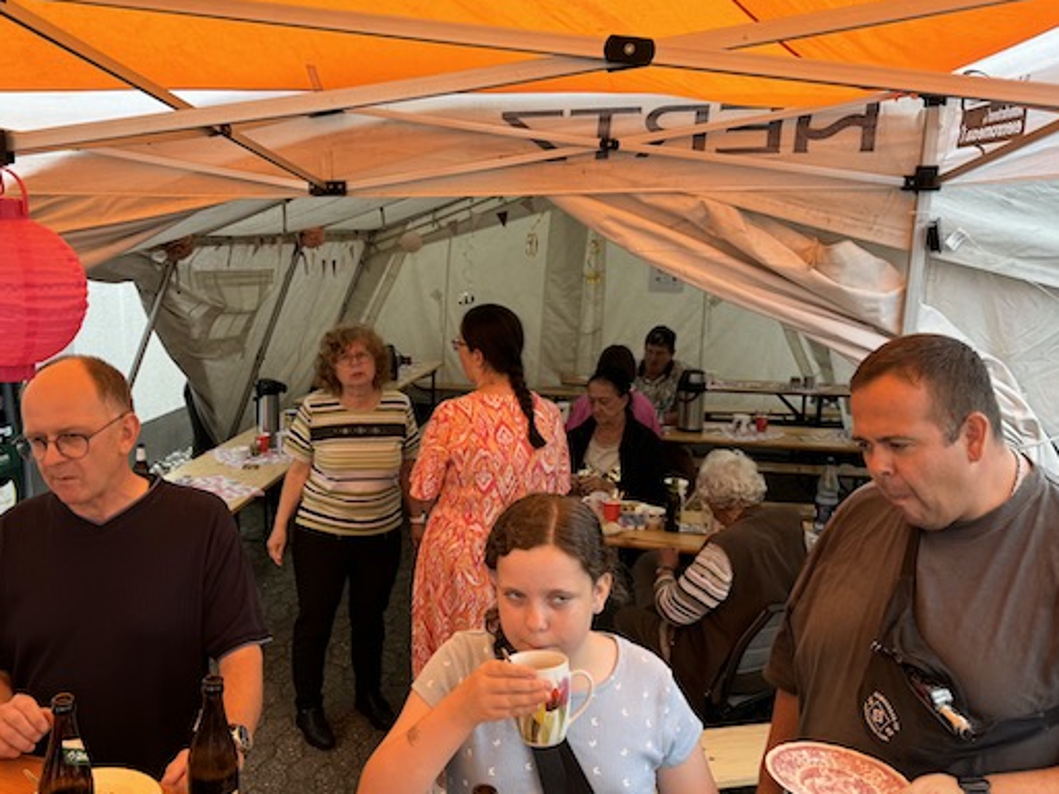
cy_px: 399
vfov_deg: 46.8
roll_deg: +0.0
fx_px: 918
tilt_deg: -12.0
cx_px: 422
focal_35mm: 30
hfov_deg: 59.5
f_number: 1.78
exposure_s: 1/247
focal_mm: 6.76
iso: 64
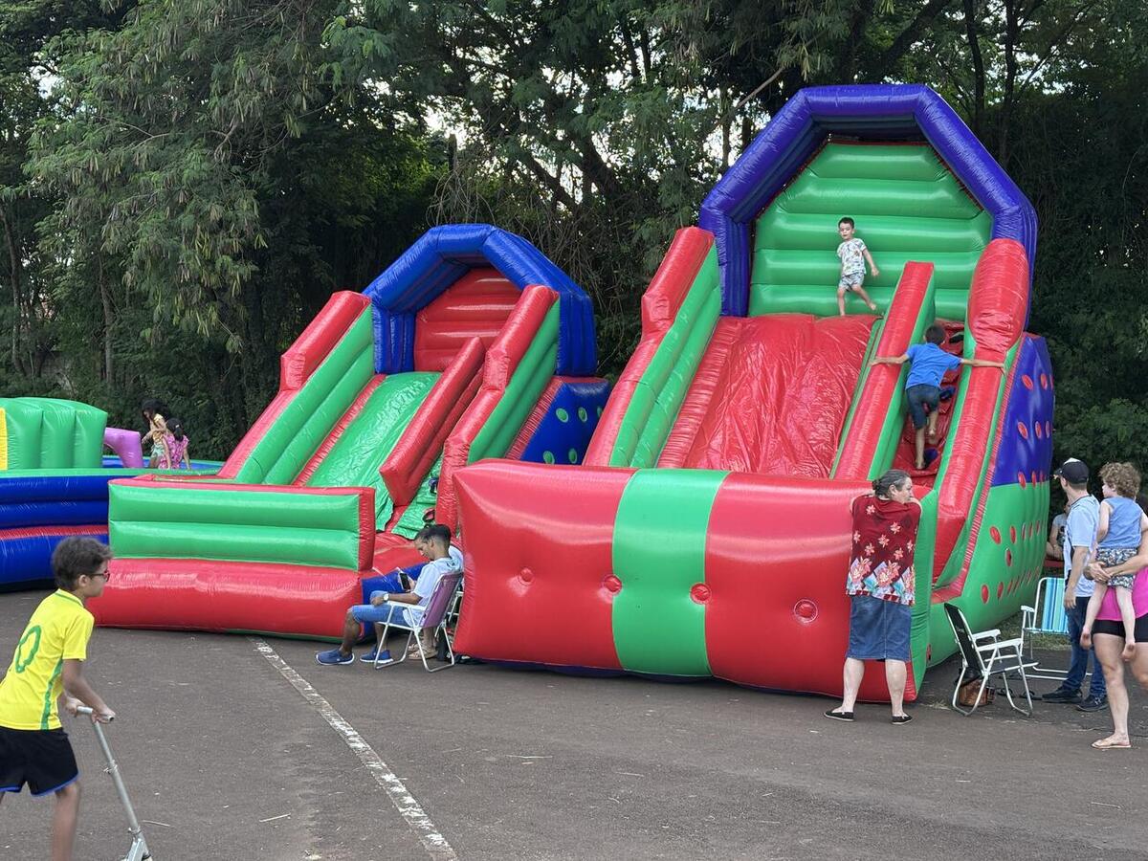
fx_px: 1725
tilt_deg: -0.1
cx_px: 574
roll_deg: +0.5
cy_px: 430
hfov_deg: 36.8
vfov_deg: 28.0
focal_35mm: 52
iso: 32
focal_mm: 5.96
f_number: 1.6
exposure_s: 1/231
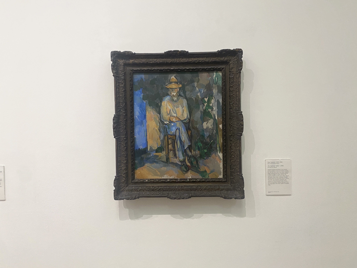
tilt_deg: -2.3
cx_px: 178
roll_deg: +1.6
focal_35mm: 26
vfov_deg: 53.1
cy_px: 134
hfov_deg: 67.3
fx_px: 268
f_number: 1.8
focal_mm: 4.25
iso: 500
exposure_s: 1/50
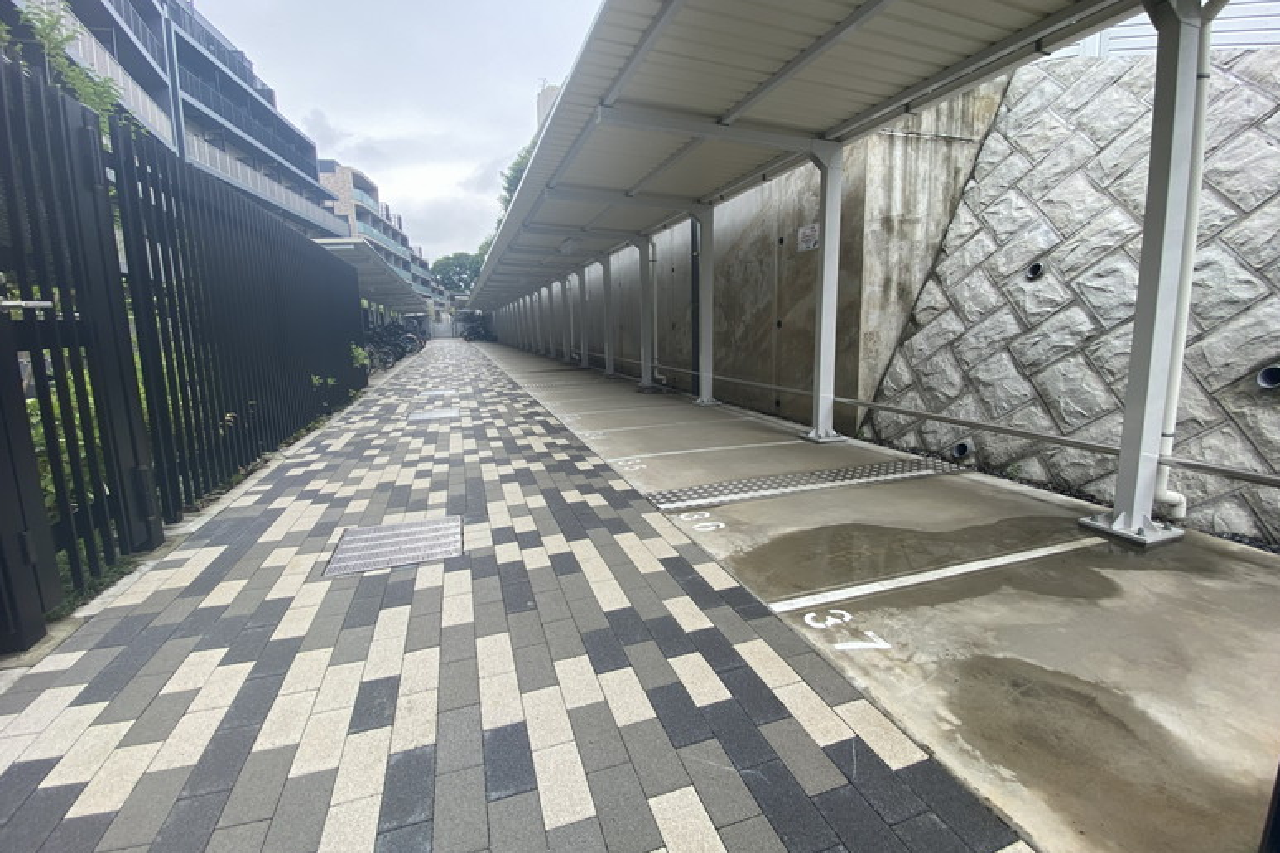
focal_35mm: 14
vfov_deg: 81.1
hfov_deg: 104.3
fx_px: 498
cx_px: 636
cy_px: 402
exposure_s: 1/197
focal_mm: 1.54
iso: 20
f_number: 2.4
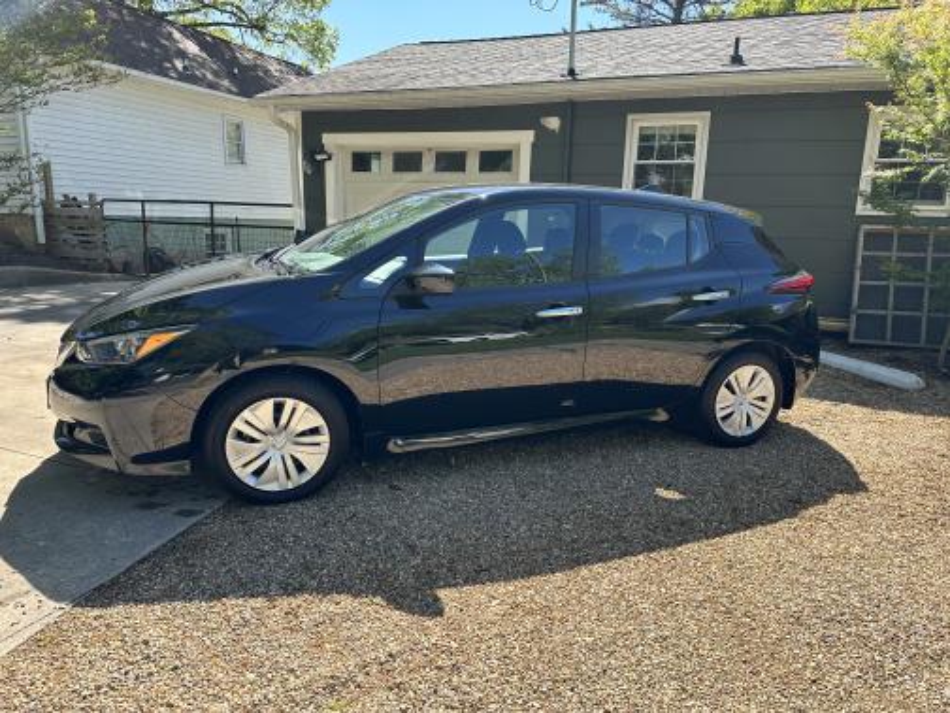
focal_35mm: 24
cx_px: 475
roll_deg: -1.7
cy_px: 356
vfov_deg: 56.8
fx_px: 659
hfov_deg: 71.6
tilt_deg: -11.2
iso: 80
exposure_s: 1/1095
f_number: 1.78
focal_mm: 6.86
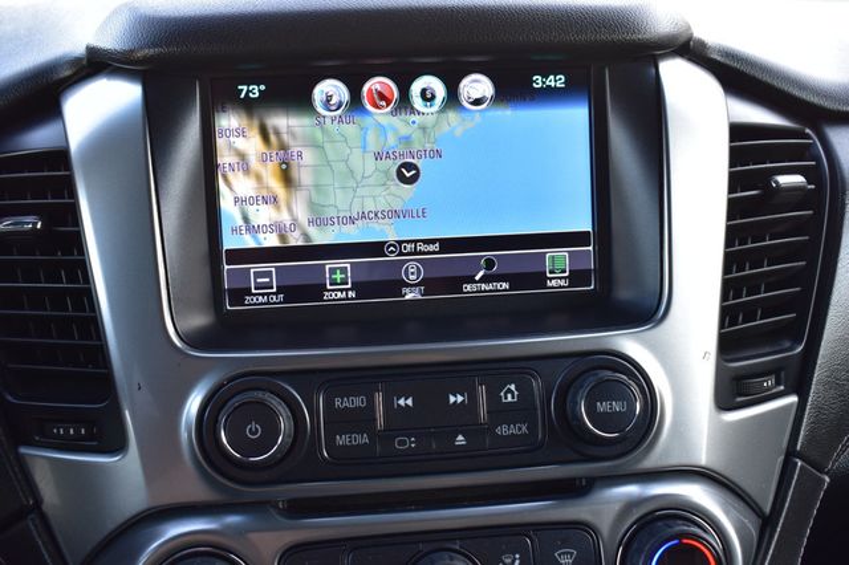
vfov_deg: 36.8
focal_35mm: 36
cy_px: 282
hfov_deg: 53.2
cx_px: 424
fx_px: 849
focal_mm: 24
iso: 400
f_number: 7.1
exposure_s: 1/30
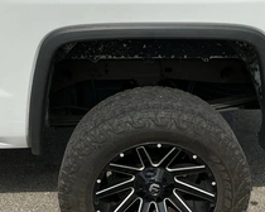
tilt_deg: -26.8
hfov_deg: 36.0
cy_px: 105
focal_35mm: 52
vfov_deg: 29.1
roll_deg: -1.0
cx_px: 145
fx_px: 408
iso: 25
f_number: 1.8
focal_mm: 3
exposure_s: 1/4405
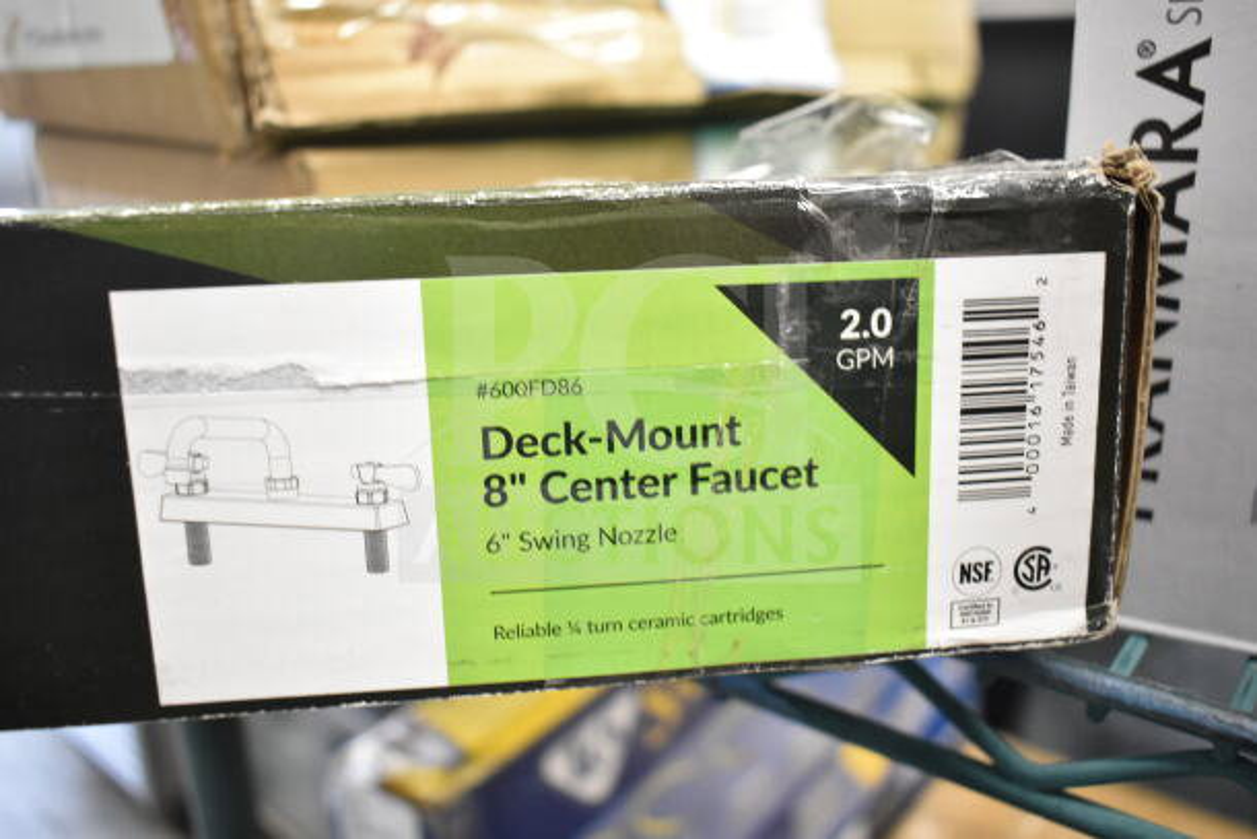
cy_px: 420
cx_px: 628
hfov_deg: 59.5
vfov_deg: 41.7
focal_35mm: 32
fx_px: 1100
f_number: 3.8
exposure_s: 1/60
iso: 1600
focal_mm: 21
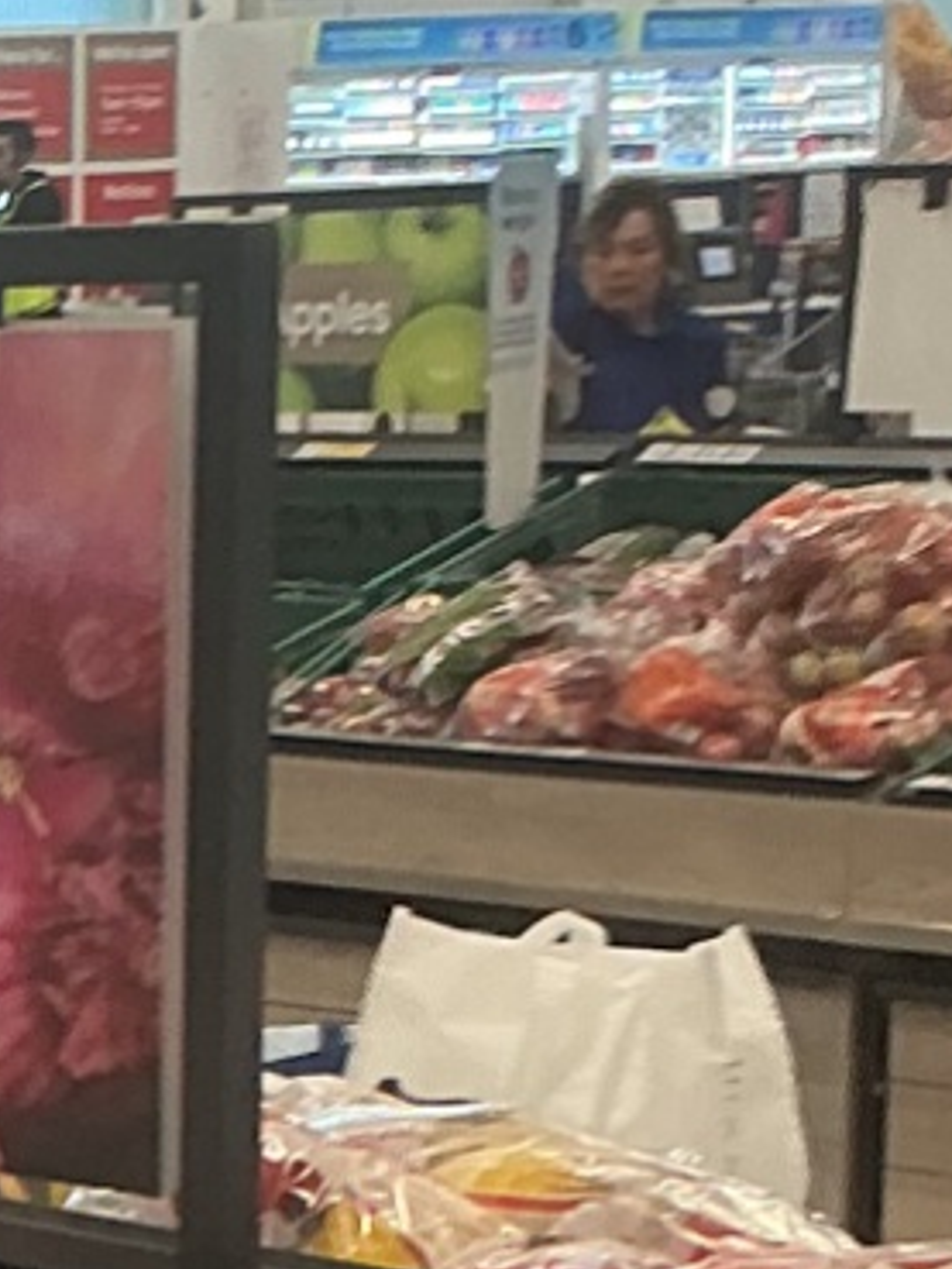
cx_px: -1323
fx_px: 5754
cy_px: 1420
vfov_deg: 12.4
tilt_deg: -11.3
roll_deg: +2.1
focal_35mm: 157
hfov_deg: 8.6
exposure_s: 1/50
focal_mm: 3
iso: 50
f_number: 1.8
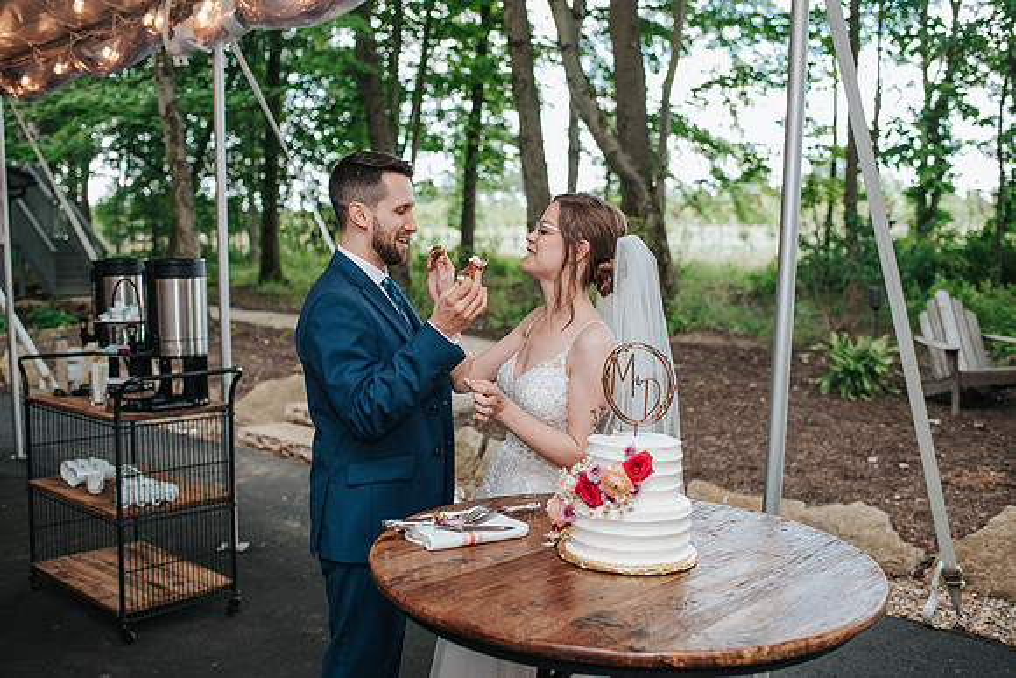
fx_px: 1016
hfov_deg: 53.1
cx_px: 508
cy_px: 339
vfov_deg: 36.9
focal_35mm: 36
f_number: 2.8
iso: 450
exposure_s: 1/200
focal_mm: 35
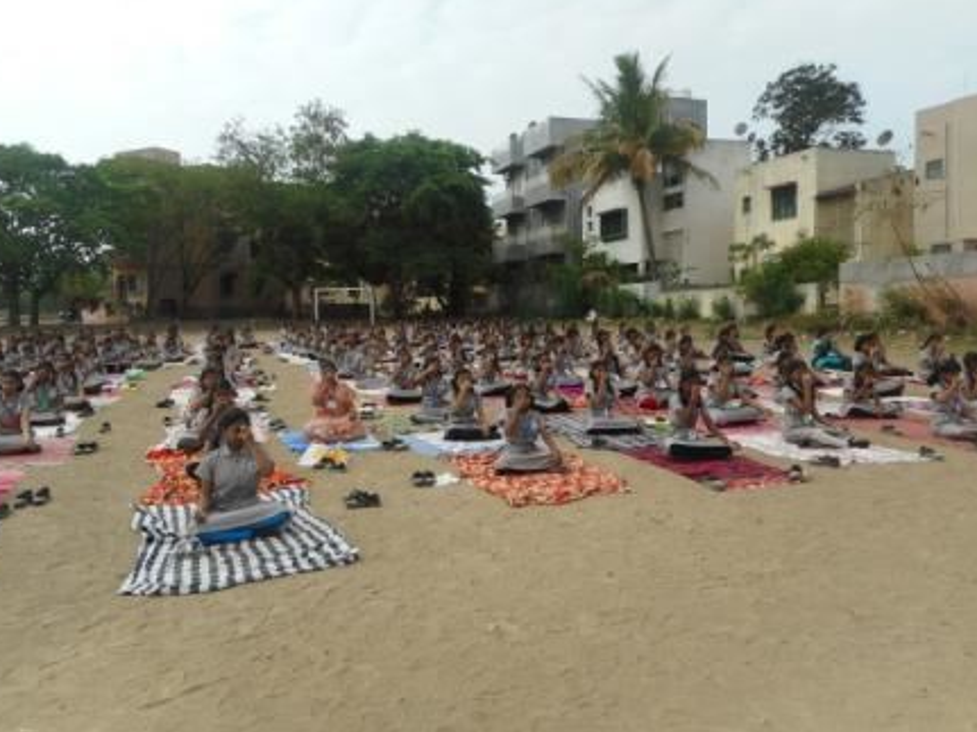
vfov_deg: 53.0
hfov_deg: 67.3
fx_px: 734
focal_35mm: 26
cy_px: 354
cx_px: 474
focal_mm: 4.5
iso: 80
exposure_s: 1/640
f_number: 3.7
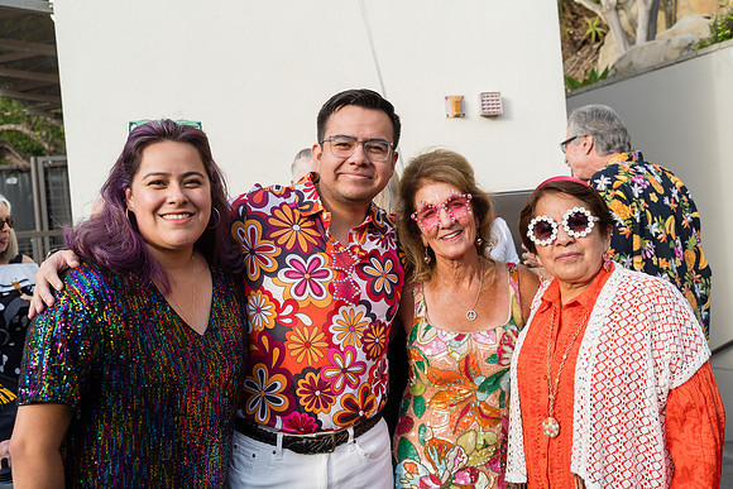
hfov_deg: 54.4
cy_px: 244
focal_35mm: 35
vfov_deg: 37.9
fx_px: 713
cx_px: 366
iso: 200
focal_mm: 35
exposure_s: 1/250
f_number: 5
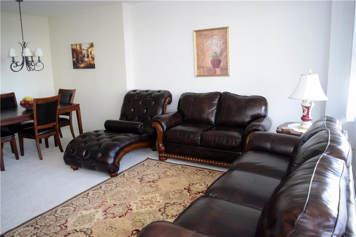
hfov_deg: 67.4
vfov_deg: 47.9
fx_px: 267
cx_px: 178
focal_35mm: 27
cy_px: 118
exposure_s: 1/20
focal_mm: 18
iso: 400
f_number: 3.5
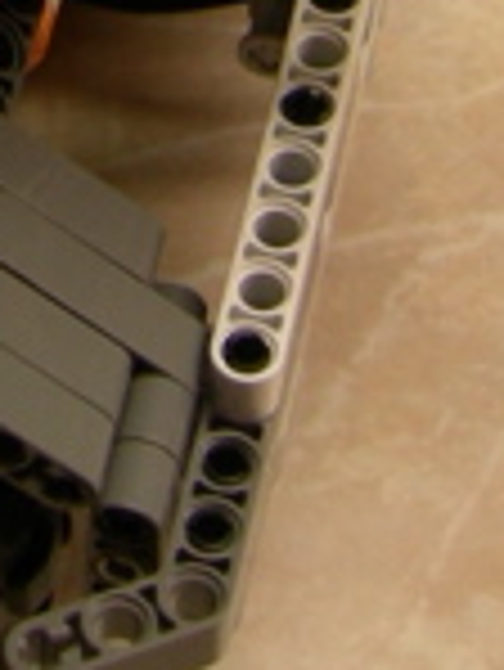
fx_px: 3993
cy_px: -994
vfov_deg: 8.6
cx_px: -313
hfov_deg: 7.1
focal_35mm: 206
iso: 64
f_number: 2.7
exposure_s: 1/26.7
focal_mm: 7.5
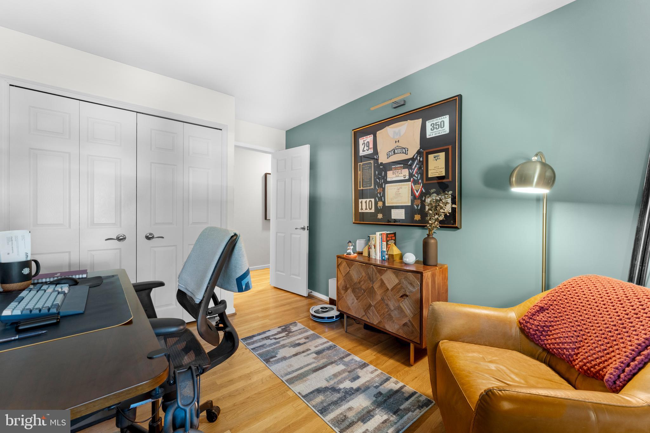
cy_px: 216
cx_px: 325
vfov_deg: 81.2
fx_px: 253
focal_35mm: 14
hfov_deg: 104.3
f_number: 9
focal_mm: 14
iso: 640
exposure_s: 1.3
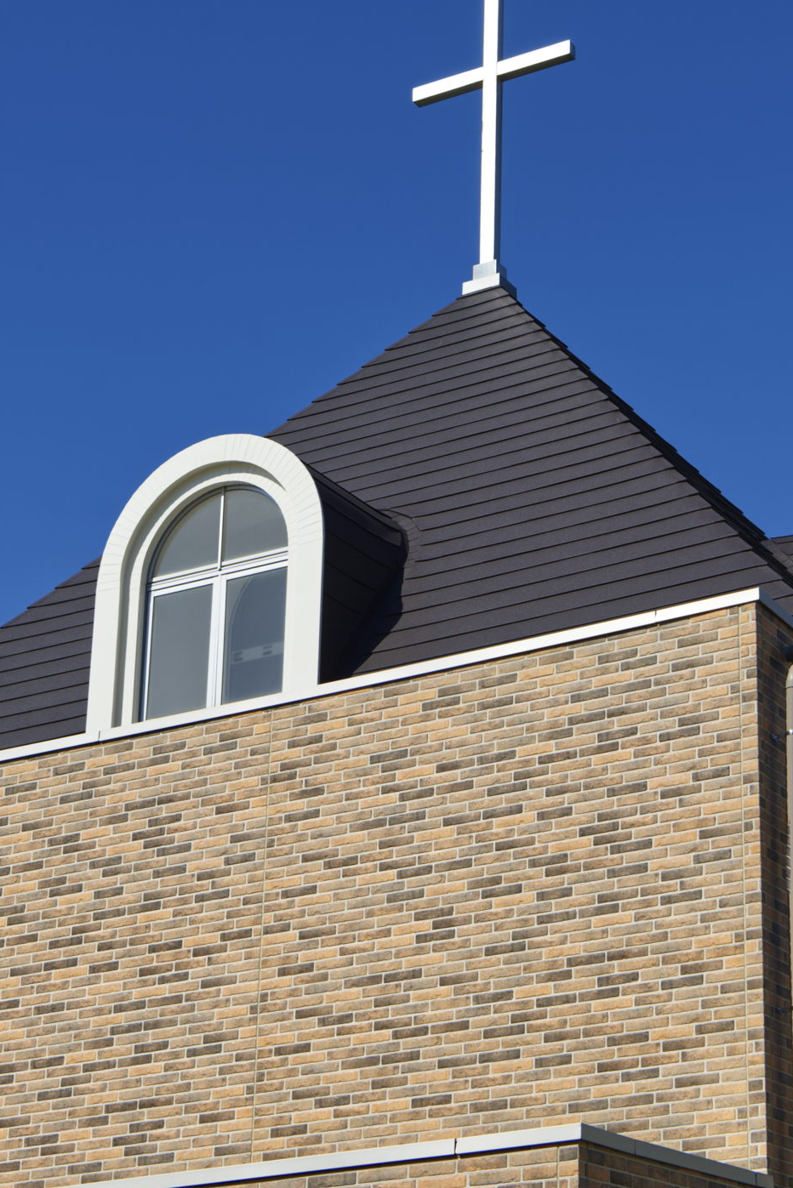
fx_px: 2080
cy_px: 498
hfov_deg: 21.5
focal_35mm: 63
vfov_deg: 31.8
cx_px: 483
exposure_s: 1/640
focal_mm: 44
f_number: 7.1
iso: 100
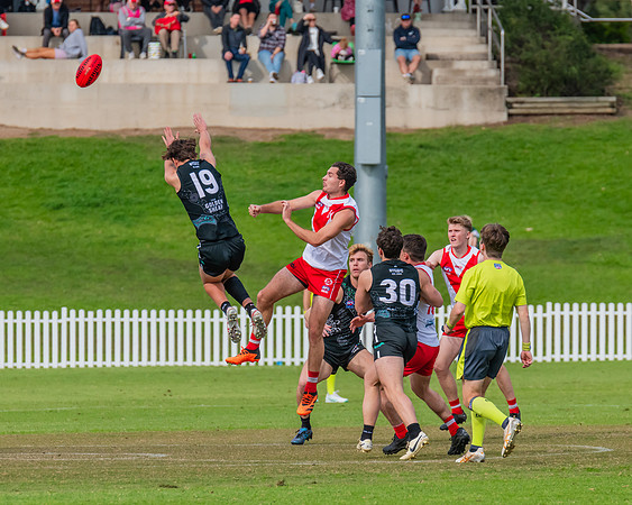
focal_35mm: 564
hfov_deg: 3.4
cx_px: 306
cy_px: 292
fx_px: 10540
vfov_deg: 2.7
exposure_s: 1/1600
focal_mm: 420
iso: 800
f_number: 8
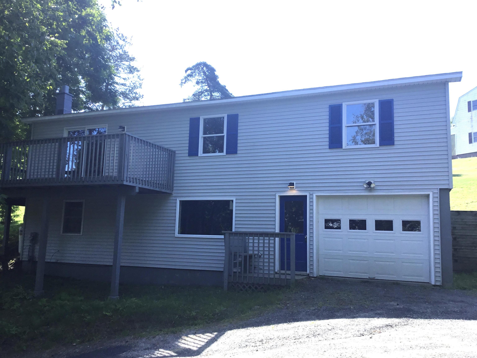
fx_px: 427
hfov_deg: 58.4
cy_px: 179
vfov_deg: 45.4
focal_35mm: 31
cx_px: 238
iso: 25
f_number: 2.4
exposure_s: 1/323
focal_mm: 3.3
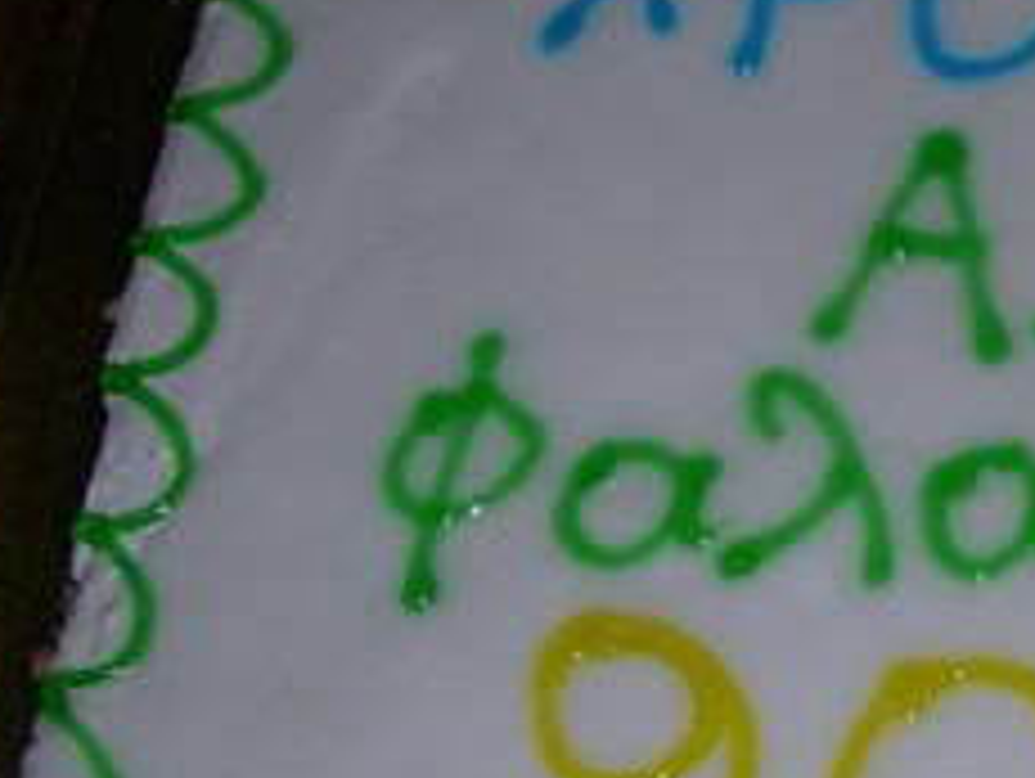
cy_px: 362
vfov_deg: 13.6
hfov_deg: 17.1
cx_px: 1274
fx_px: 3262
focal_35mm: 109
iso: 50
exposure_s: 1/60.1
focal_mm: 7.8
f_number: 2.8
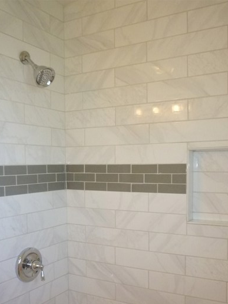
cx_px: 116
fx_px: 316
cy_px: 188
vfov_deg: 50.9
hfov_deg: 39.7
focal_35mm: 36
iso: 400
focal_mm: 5.2
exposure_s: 1/80
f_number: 3.3
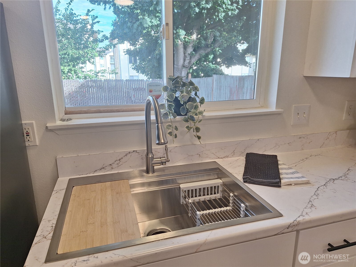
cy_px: 134
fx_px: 237
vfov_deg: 58.9
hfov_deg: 73.9
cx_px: 178
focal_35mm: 23
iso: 40
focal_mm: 5.54
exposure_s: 1/139
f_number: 1.8
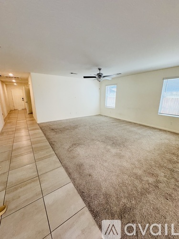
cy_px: 120
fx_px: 97
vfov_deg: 102.1
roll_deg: +1.3
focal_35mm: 14
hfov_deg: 85.7
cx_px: 90
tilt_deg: -13.3
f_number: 2.2
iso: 160
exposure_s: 1/120
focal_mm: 2.22
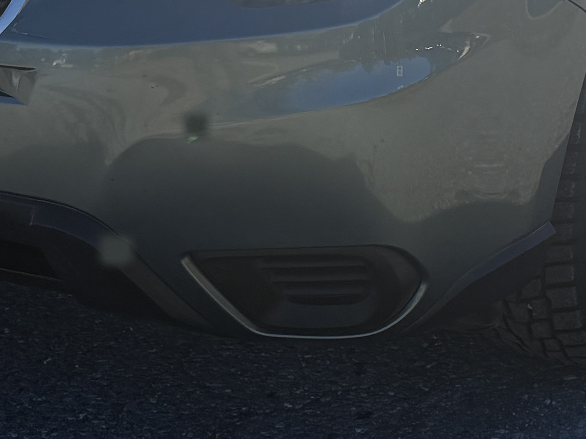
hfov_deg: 18.0
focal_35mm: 109
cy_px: -47
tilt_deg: -13.6
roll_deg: +0.3
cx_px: 320
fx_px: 1845
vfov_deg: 13.3
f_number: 1.78
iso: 80
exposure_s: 1/3953
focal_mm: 6.76
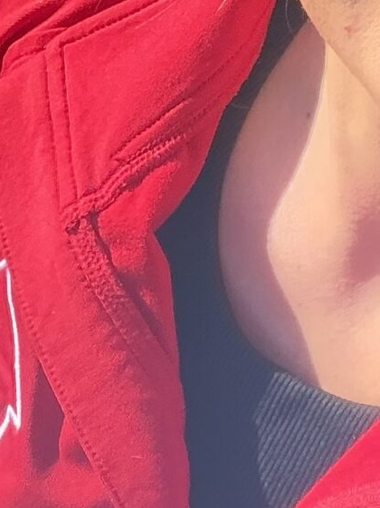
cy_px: -628
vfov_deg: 12.1
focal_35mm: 137
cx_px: 495
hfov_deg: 10.6
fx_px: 2008
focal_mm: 2.71
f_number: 1.9
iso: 32
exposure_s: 1/495
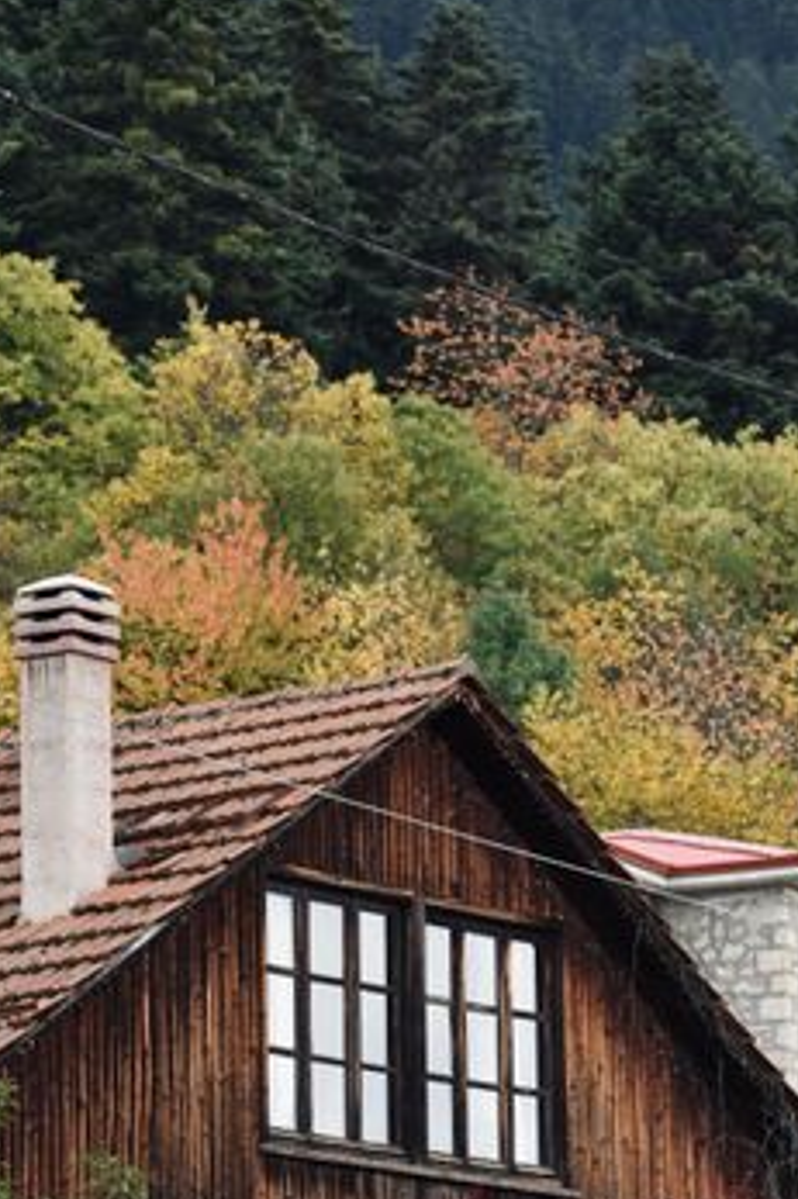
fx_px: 5891
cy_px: 667
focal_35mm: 177
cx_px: 434
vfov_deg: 11.6
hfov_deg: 7.7
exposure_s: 1/250
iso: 360
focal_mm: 80
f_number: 5.6
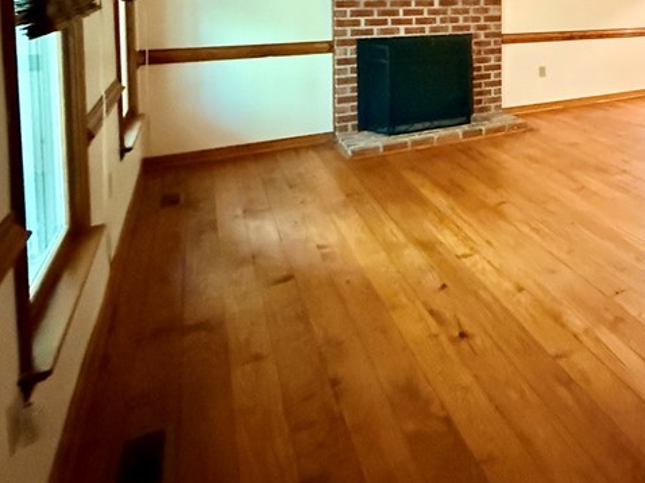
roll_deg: -1.2
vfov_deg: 41.5
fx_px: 559
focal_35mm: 30
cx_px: 661
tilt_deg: -2.1
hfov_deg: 48.1
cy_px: 15
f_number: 2.2
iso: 2000
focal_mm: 2.22
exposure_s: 1/30
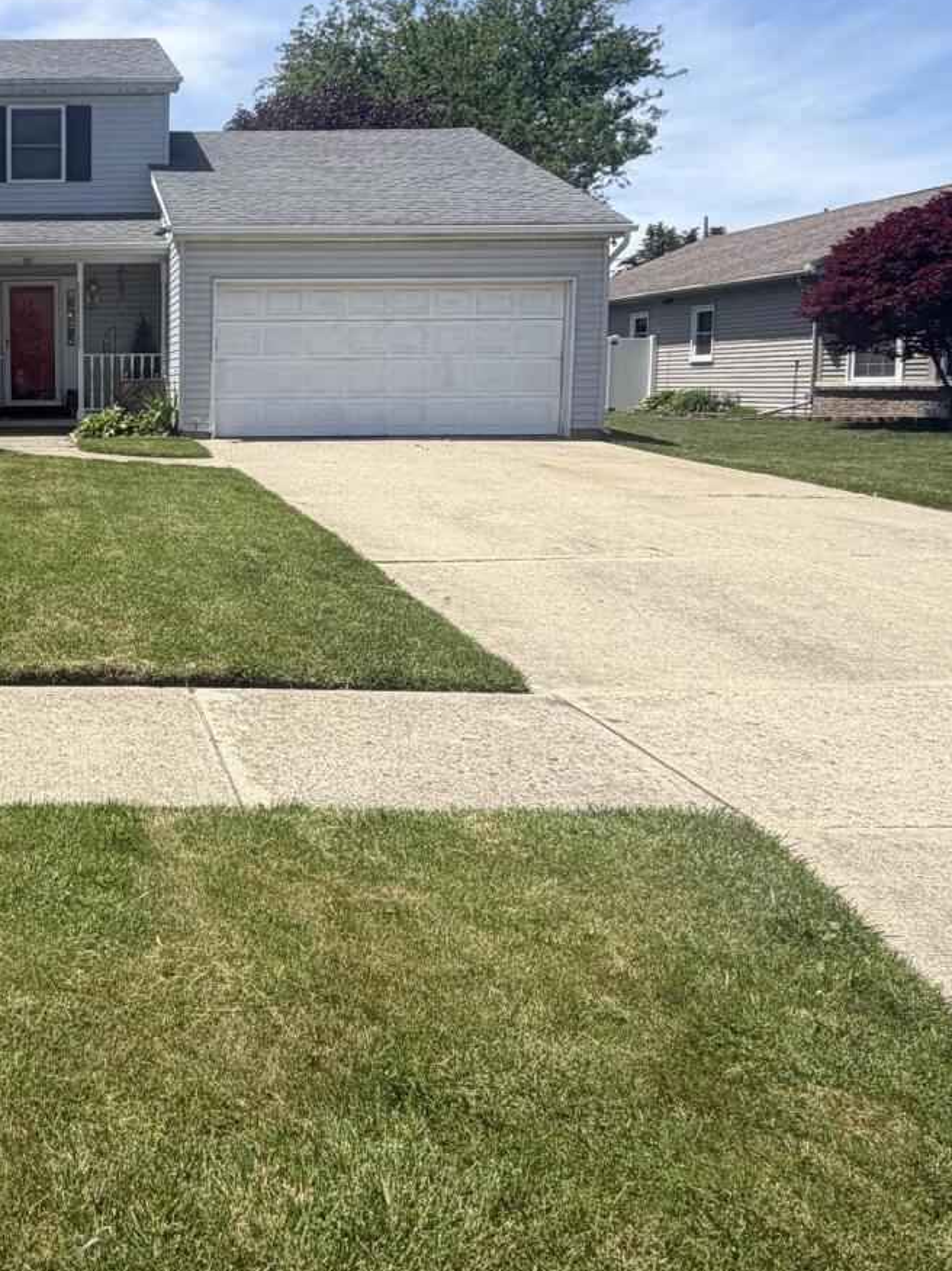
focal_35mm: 32
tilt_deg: -5.1
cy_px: 503
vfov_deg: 56.3
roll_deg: +0.4
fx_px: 1174
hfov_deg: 40.1
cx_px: 55
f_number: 2.2
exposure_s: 1/809
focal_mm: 2.22
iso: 20
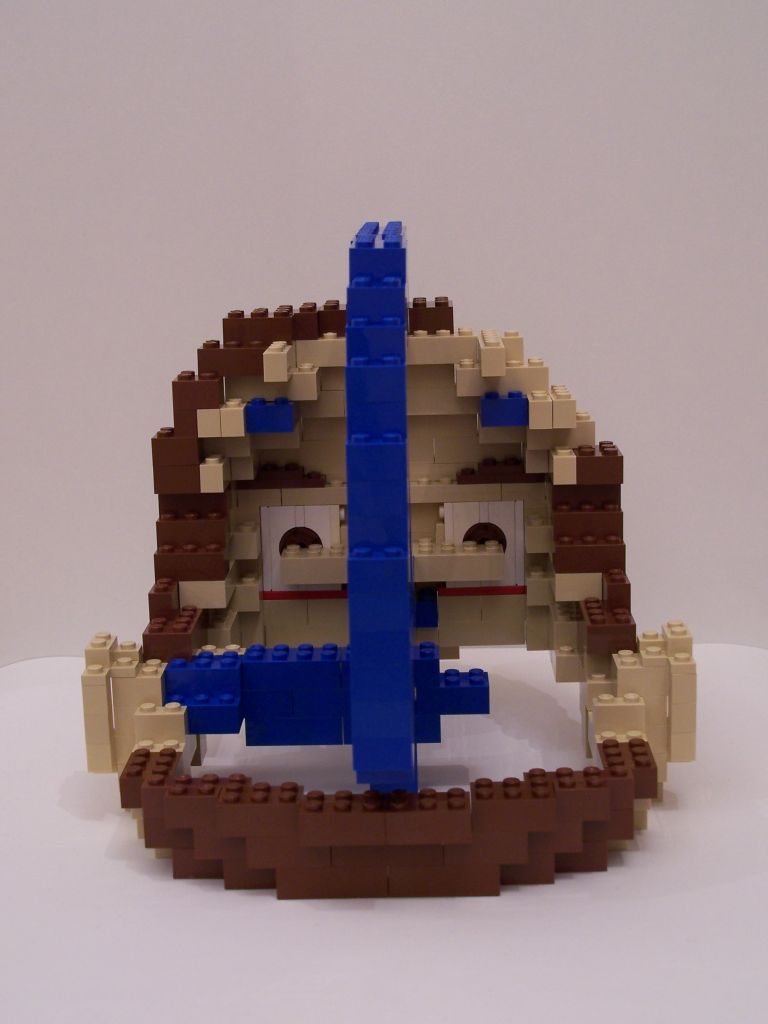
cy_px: 512
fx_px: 1745
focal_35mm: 59
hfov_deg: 24.8
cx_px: 384
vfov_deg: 32.7
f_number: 3.1
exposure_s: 1/3
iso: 80
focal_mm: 9.8
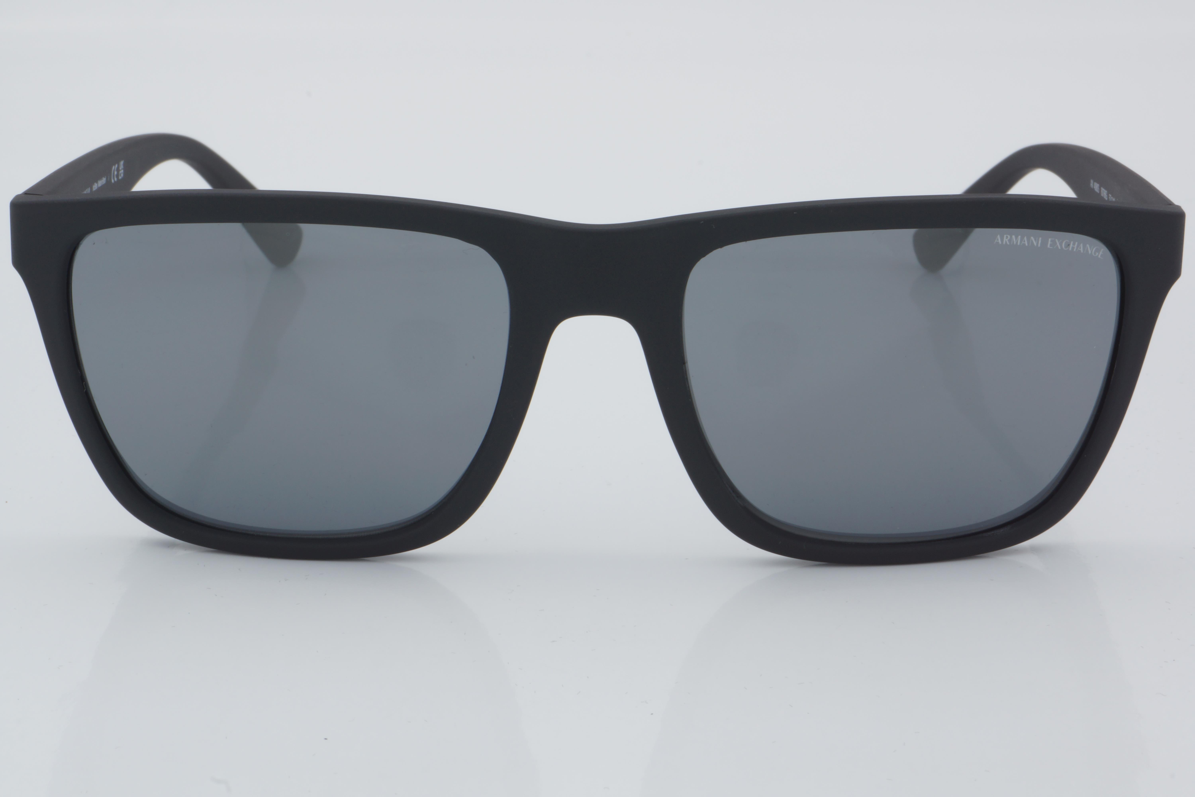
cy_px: 398
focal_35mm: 82
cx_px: 598
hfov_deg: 24.6
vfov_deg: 16.6
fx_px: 2738
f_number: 32
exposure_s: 1/4
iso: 100
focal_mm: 55
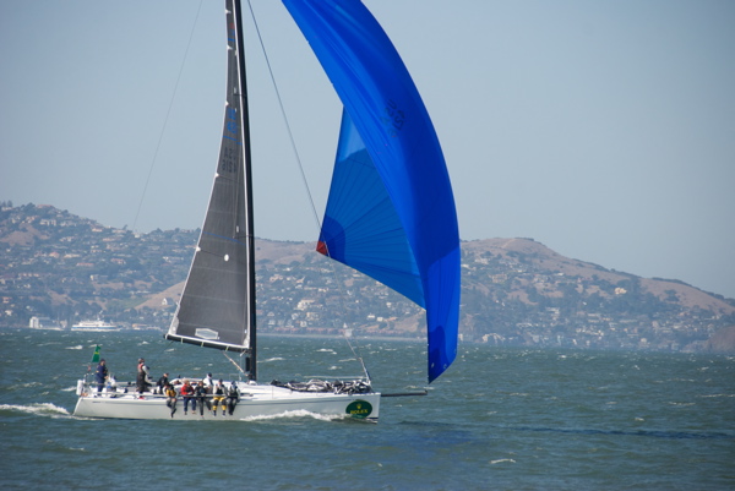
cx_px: 368
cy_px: 246
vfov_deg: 6.1
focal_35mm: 225
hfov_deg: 9.1
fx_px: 4597
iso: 320
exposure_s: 1/1250
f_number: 5.6
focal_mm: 150
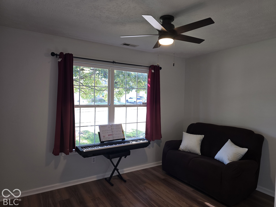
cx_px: 138
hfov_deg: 73.9
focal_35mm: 23
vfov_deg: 58.9
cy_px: 104
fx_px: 183
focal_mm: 6.3
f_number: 1.7
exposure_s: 1/60
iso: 50
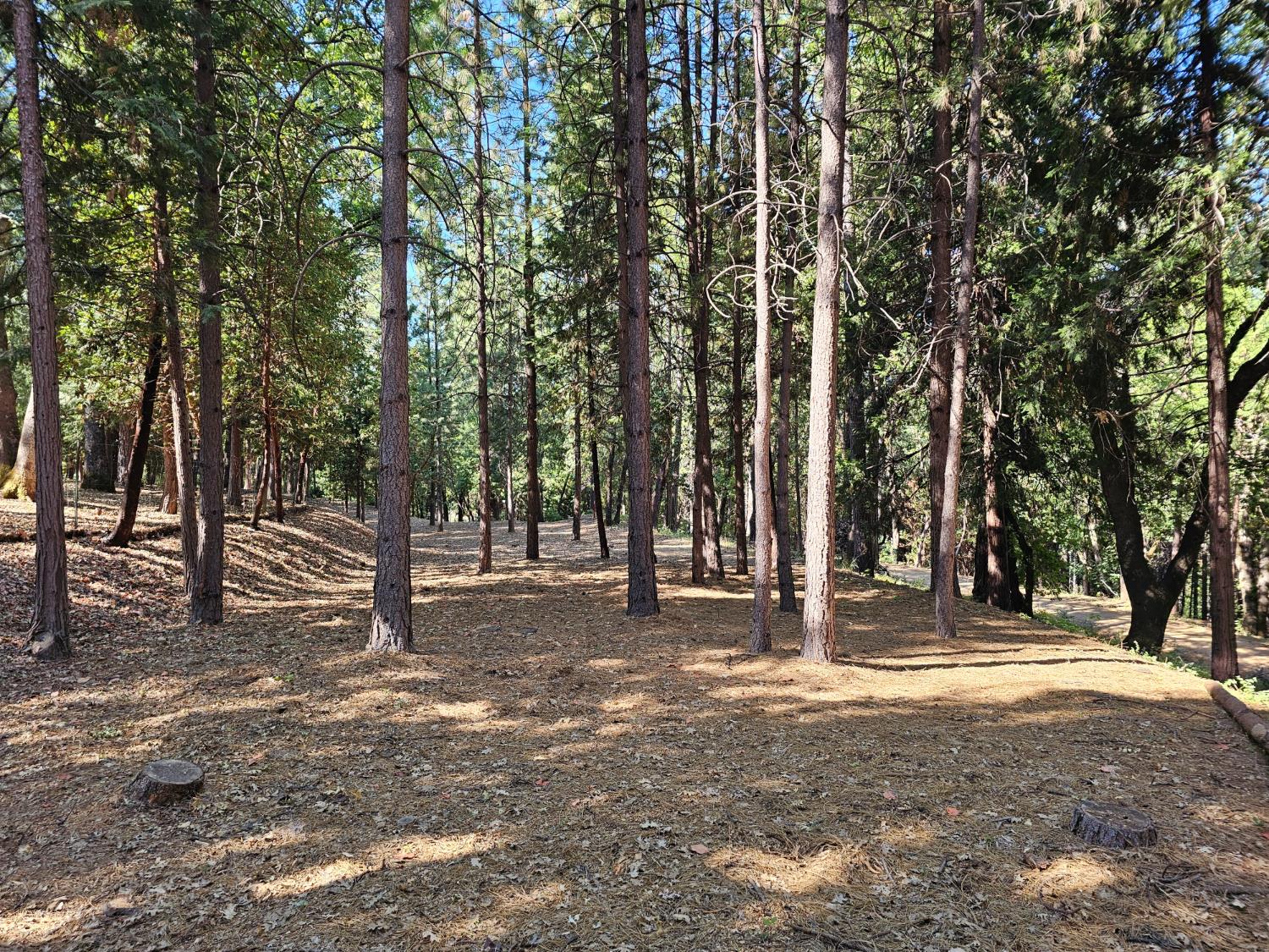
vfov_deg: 58.9
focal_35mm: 23
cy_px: 476
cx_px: 634
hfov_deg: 73.9
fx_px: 843
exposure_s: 1/180
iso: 80
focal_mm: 6.3
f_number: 1.7
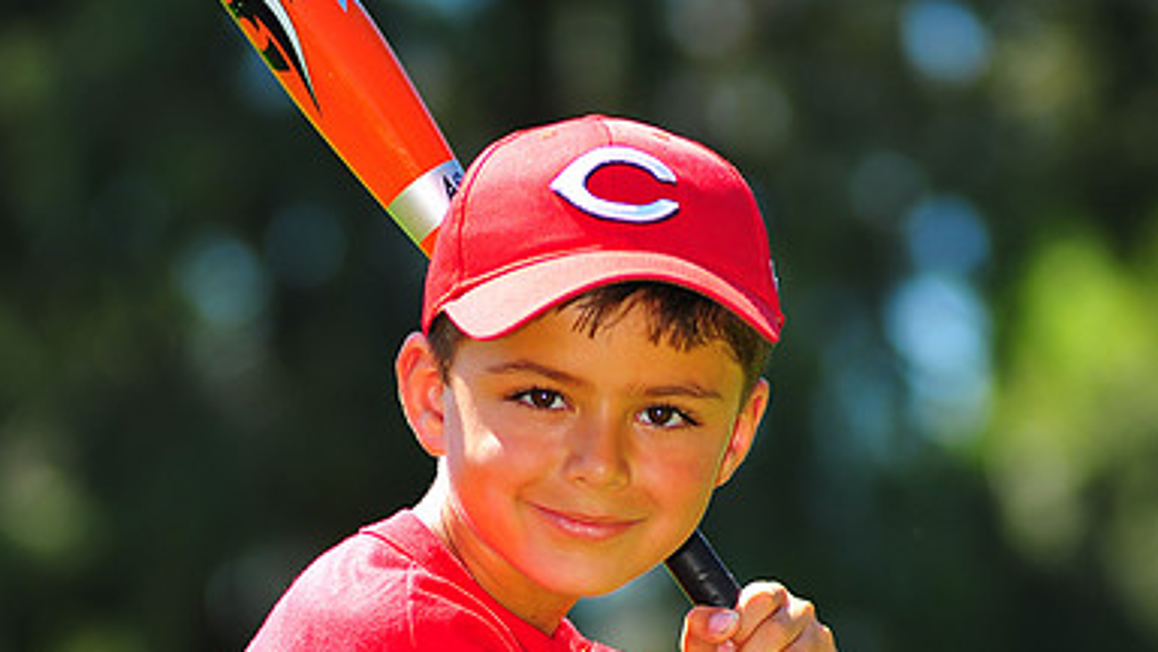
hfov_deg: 7.6
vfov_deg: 4.3
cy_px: 703
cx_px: 579
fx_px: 8751
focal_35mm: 285
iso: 200
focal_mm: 180
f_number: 4.5
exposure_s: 1/500
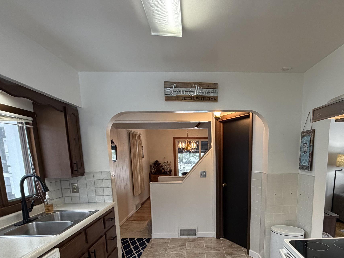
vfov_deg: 51.9
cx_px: 209
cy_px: 201
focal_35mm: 25
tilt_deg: -11.4
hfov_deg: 68.6
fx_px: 248
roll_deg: +0.7
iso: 250
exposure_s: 1/120
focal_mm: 2.22
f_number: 2.2
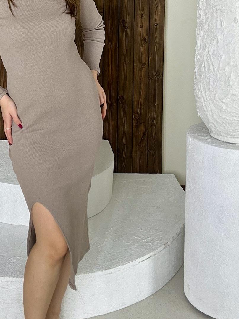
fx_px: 525
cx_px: 29
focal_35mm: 57
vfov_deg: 32.3
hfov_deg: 25.0
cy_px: 38
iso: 32
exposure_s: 1/100
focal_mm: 2.69
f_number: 1.9
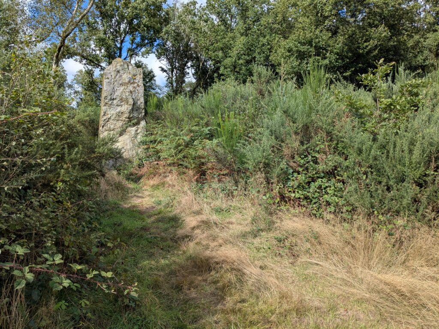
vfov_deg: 51.4
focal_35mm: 27
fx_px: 342
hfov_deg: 65.3
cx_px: 220
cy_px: 164
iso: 58
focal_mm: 4.38
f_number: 1.73
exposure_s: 1/2128
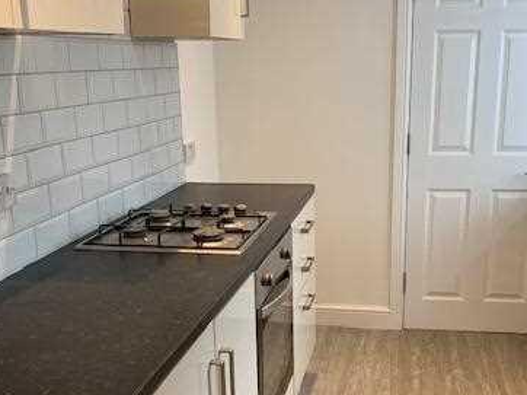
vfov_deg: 31.2
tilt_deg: -17.0
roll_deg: +0.3
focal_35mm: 46
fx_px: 700
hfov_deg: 41.2
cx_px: 294
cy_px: 268
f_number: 1.8
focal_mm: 4.25
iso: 100
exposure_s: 1/64
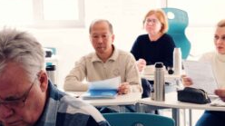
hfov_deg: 19.9
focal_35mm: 106
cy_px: 92
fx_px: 630
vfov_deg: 11.4
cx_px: 197
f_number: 4
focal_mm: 32.5
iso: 1000
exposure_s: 1/200
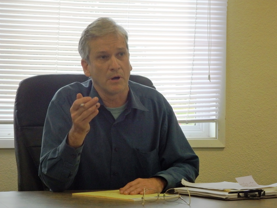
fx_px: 1120
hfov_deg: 14.1
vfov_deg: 10.6
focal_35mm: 140
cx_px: 138
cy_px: 104
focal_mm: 25.1
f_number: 5.4
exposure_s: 1/160
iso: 640
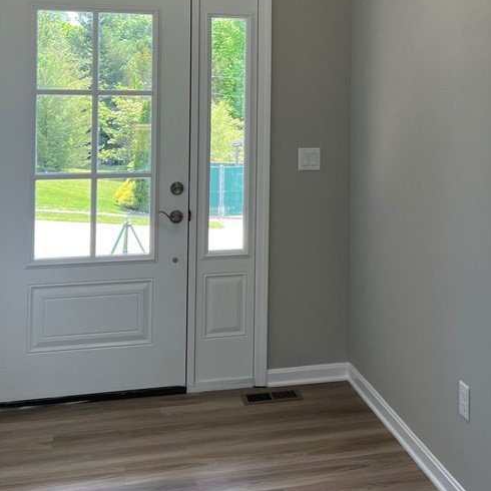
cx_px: 336
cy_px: 85
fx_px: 770
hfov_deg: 34.9
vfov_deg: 34.1
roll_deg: -0.4
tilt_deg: +1.8
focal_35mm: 48
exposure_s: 1/181
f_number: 1.5
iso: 40
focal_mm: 5.7
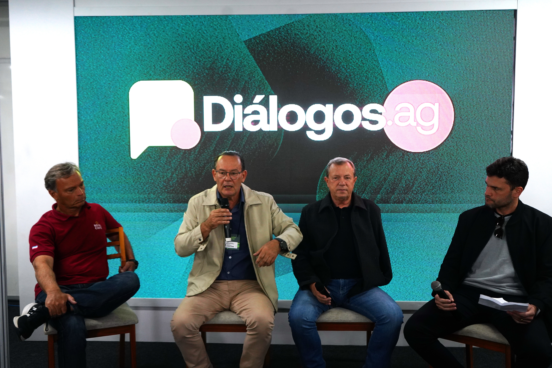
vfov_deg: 37.9
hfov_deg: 54.4
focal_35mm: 35
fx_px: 537
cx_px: 284
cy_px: 187
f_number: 4
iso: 2500
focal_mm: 34
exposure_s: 1/200
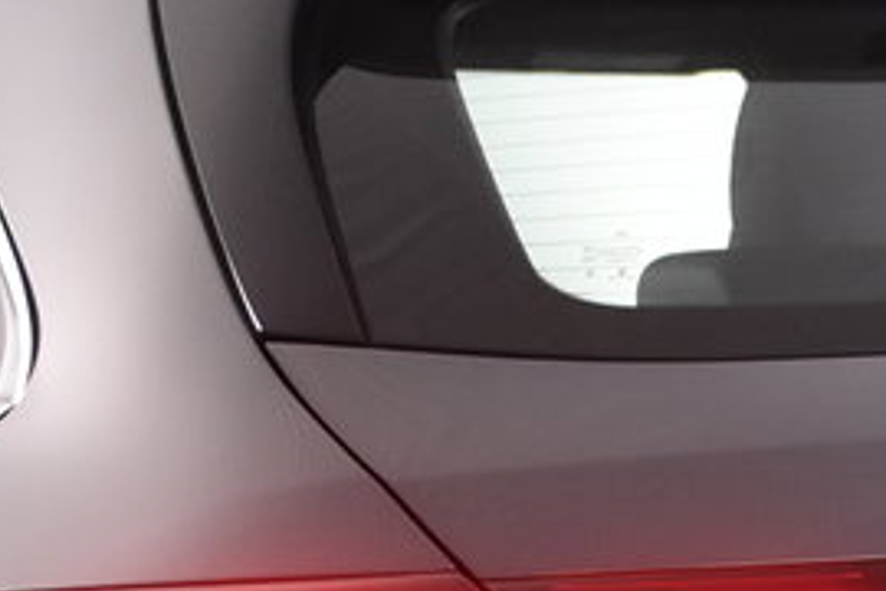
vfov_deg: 6.1
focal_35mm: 220
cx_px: 952
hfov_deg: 9.3
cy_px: 980
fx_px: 5423
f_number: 4.5
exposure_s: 1/80
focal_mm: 31
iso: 1600
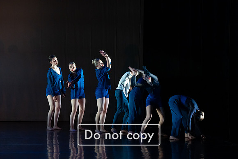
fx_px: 741
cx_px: 119
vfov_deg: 12.2
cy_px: 80
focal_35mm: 112
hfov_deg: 18.3
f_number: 4.5
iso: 4000
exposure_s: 1/250
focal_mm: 112
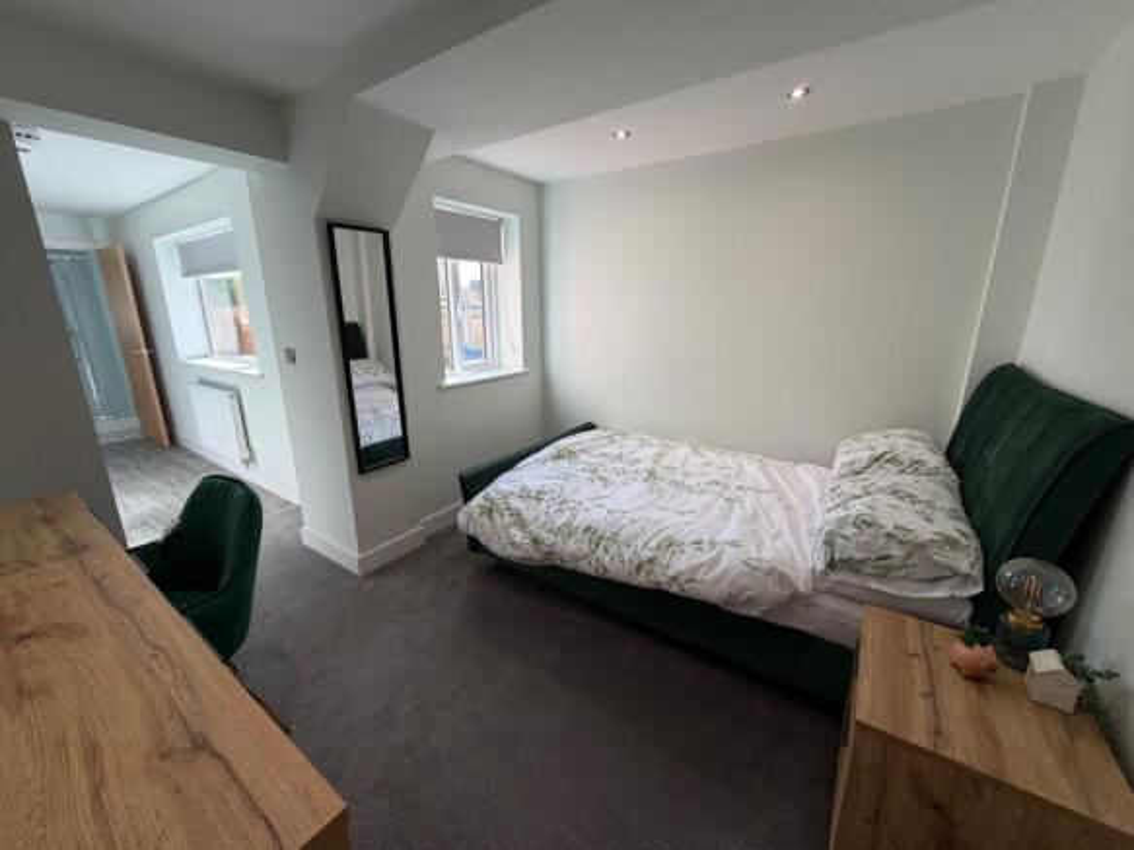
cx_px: 567
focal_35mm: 14
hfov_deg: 102.1
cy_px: 425
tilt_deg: -15.0
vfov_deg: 85.7
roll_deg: +0.6
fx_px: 459
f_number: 2.2
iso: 32
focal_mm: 2.22
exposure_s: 1/100
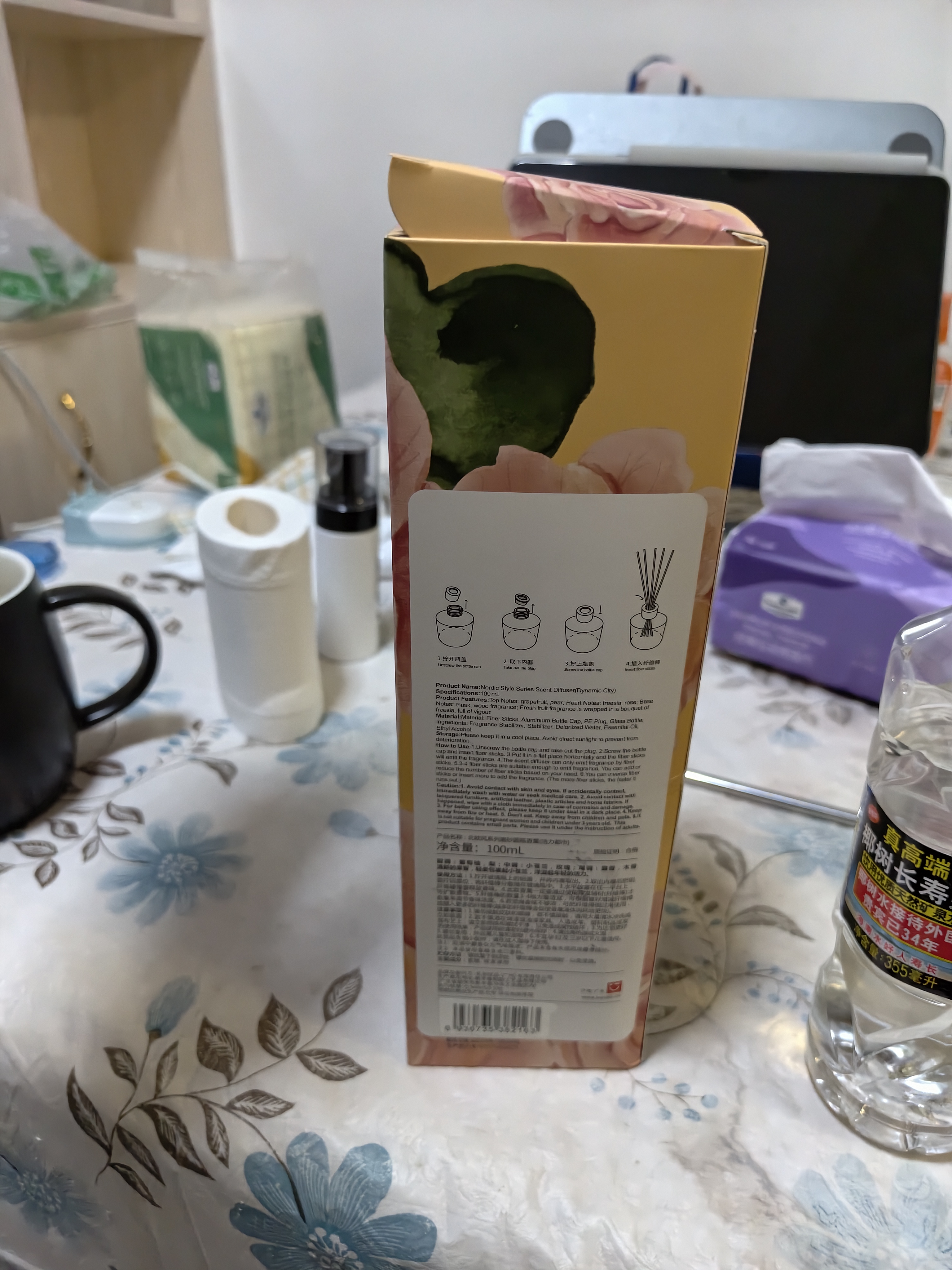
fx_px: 843
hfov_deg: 58.9
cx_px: 476
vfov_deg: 73.9
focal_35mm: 23
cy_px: 635
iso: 2470
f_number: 1.88
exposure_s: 1/214
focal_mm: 5.56
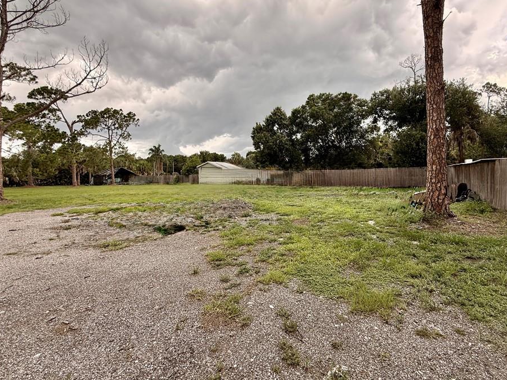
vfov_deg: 77.9
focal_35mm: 16
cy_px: 172
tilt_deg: +1.9
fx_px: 234
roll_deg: +1.0
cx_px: 279
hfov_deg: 94.2
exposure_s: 1/306
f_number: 2.2
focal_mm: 2.22
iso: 64
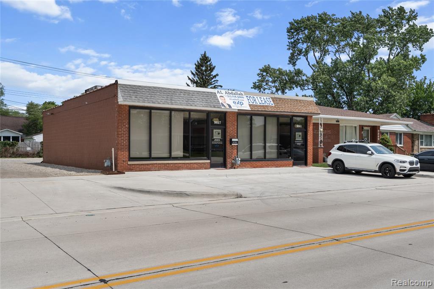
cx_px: 217
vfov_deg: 37.8
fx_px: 422
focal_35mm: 35
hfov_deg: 54.4
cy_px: 144
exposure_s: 1/640
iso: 100
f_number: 8
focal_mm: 35
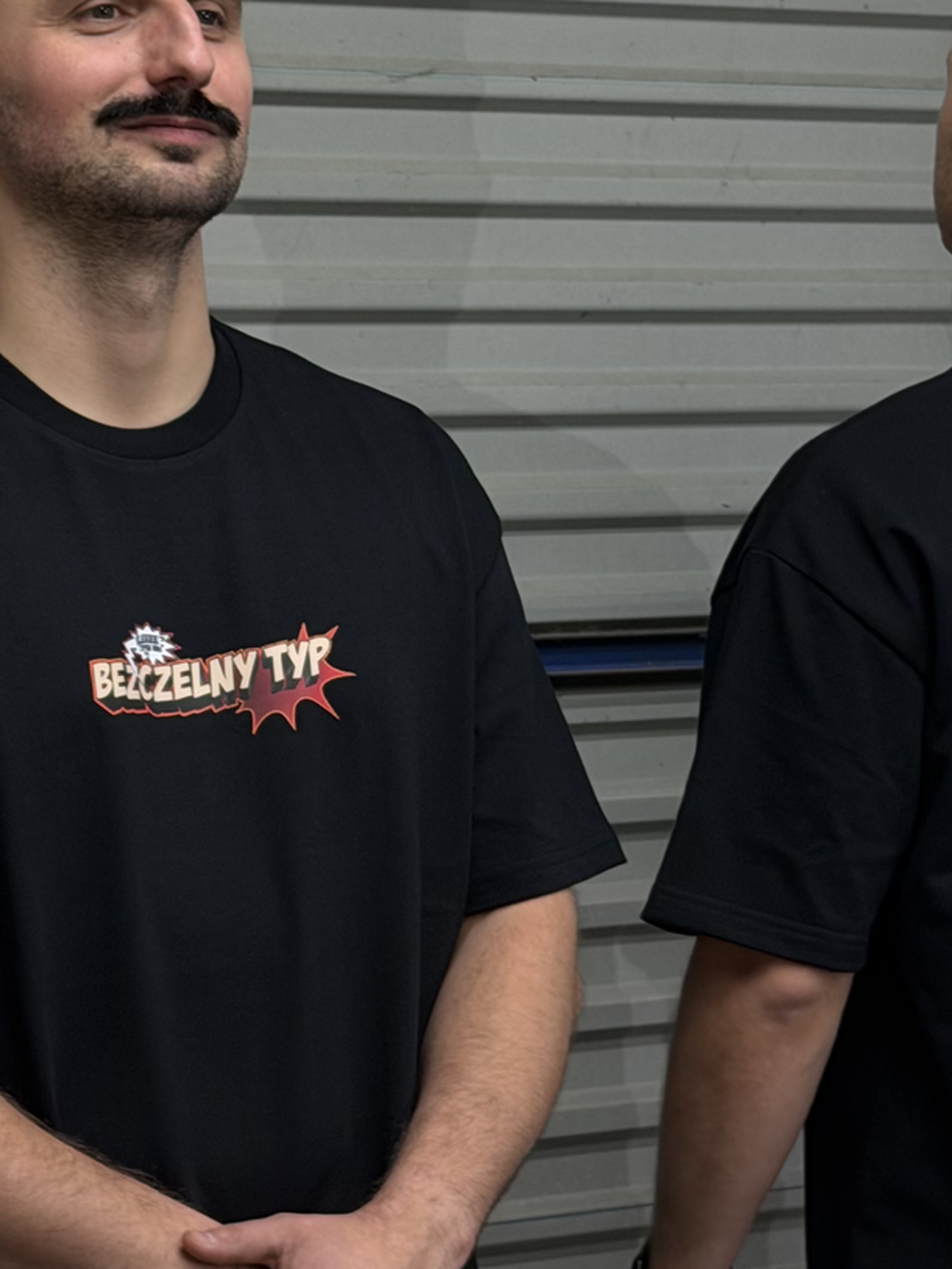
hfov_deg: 12.5
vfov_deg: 16.5
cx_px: 537
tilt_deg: -1.7
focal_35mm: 119
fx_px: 4362
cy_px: 587
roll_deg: +1.4
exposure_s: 1/121
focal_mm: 6.76
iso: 50
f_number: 1.78
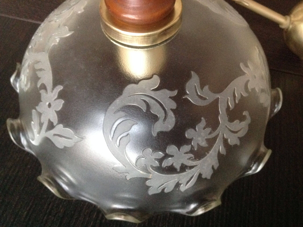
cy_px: 114
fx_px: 306
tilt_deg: -59.3
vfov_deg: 40.6
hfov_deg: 52.7
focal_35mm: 35
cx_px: 152
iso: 640
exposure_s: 1/15
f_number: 2.4
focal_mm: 4.28
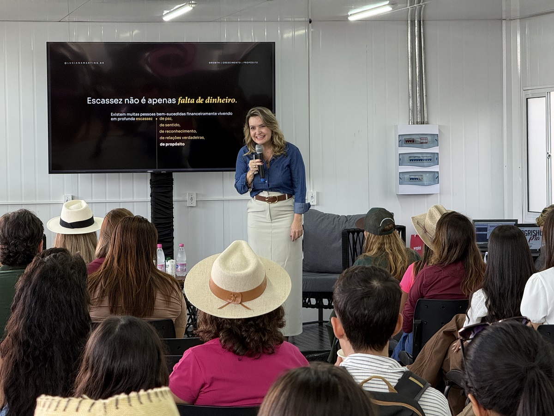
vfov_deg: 12.3
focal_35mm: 120
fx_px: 1920
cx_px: 277
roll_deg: +0.5
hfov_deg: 16.4
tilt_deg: -1.5
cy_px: 208
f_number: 2.8
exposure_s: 1/120
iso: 200
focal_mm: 15.66
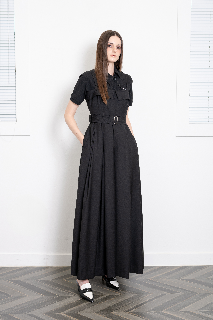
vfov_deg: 36.9
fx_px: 479
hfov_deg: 25.1
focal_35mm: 54
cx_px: 106
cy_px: 160
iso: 250
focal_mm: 54
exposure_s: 1/125
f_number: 6.3
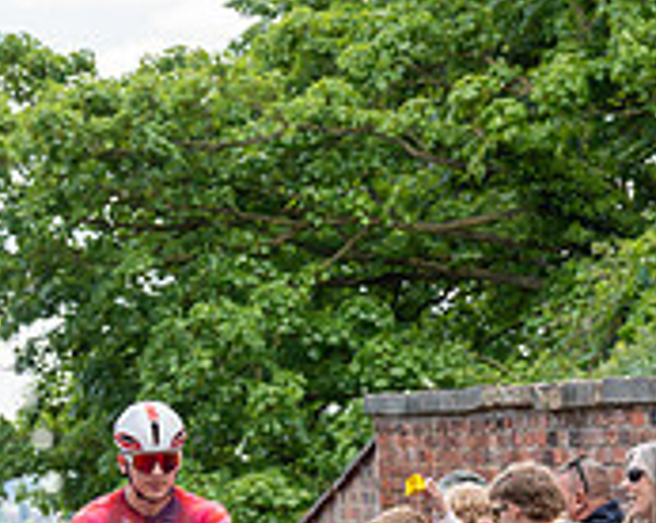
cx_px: 300
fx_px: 4460
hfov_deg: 8.4
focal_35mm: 230
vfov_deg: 6.7
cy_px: 339
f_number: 5
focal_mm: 70
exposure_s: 1/1000
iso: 400
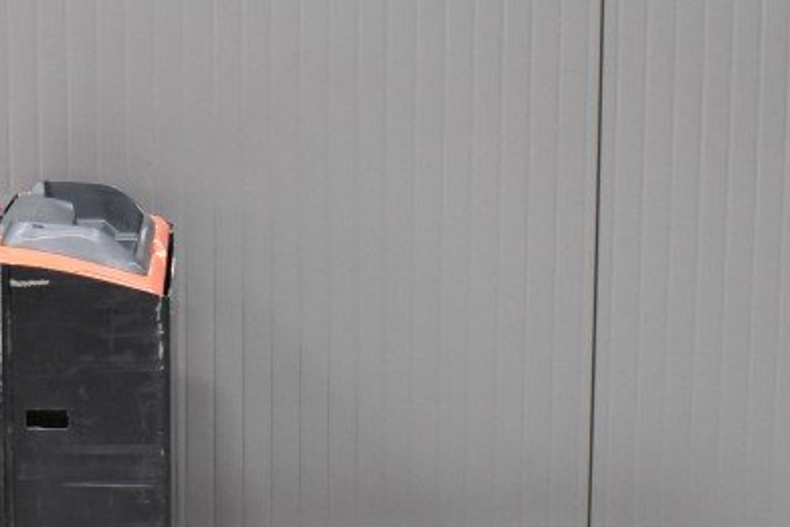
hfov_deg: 22.0
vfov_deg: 14.9
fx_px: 2020
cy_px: 260
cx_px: 228
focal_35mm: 92
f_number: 5
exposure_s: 1/30
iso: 1600
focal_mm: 20
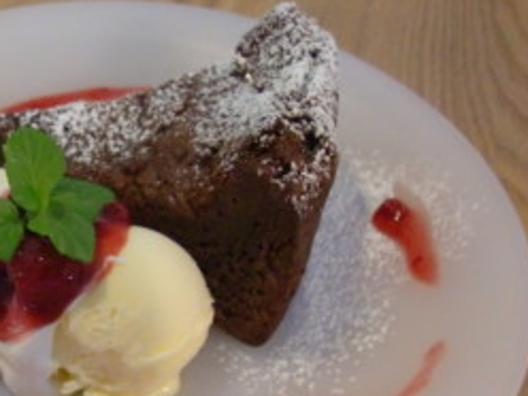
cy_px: 279
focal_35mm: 58
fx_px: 885
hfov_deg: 32.4
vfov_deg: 25.0
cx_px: 109
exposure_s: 1/60
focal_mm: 6.3
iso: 640
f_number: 2.8
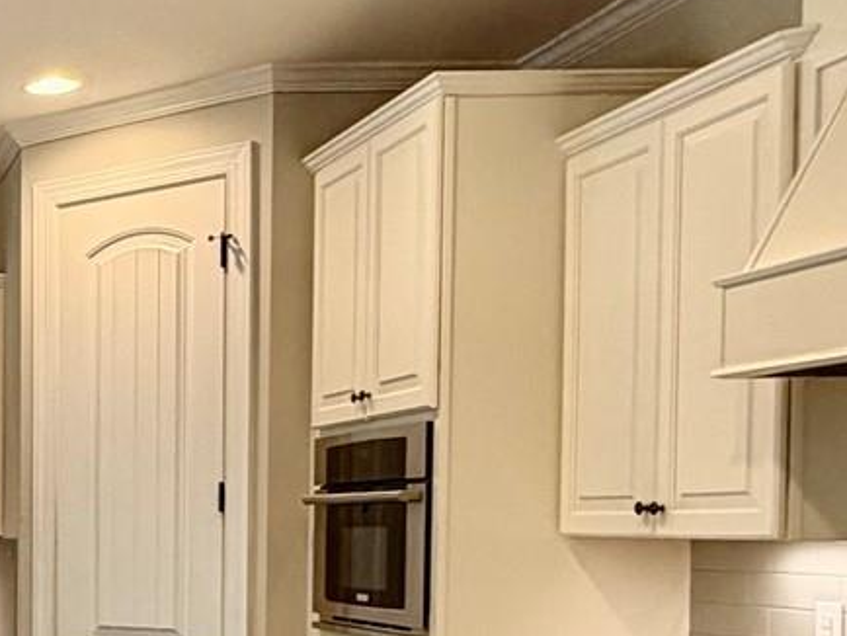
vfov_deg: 21.7
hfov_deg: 24.8
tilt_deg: -3.3
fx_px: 1616
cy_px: 593
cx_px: -304
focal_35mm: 66
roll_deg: +0.4
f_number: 2.2
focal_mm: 2.22
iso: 160
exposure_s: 1/60
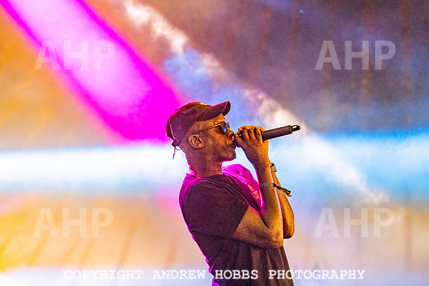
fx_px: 1037
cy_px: 134
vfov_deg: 15.7
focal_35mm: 87
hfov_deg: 23.4
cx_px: 228
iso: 1000
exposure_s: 1/500
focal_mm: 82
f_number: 2.8
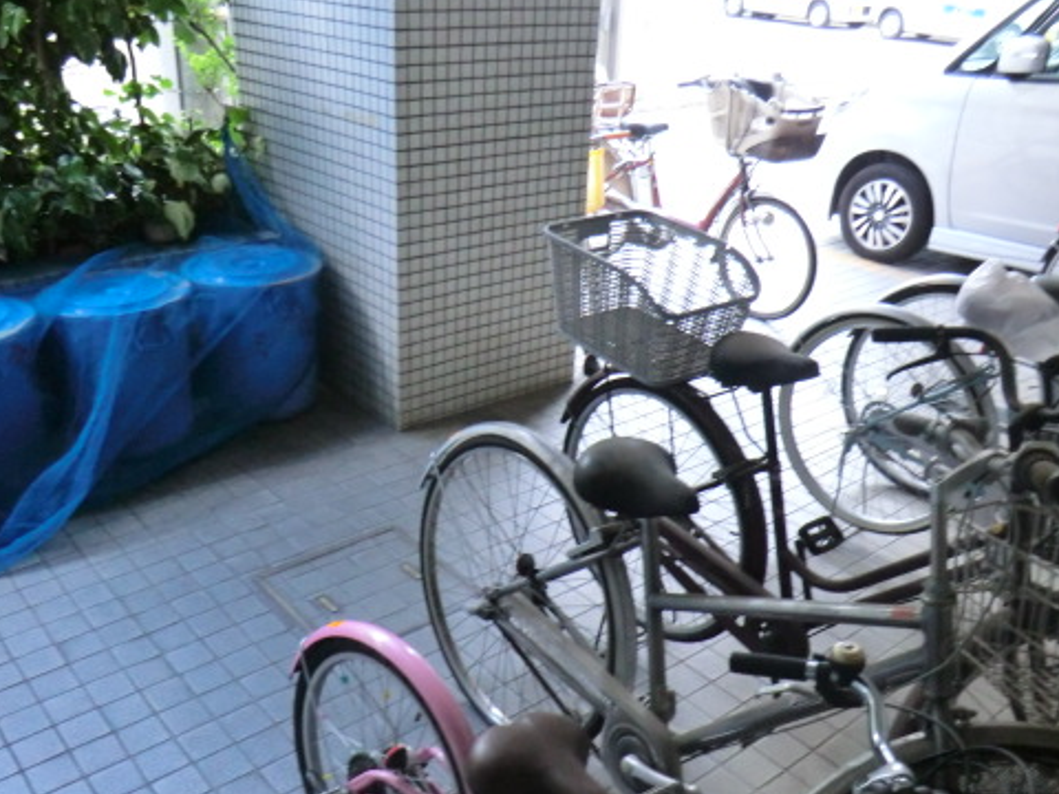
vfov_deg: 44.0
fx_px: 979
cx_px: 516
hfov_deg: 56.8
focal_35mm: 32
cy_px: 465
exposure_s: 1/60
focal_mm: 4.3
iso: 400
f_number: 3.2
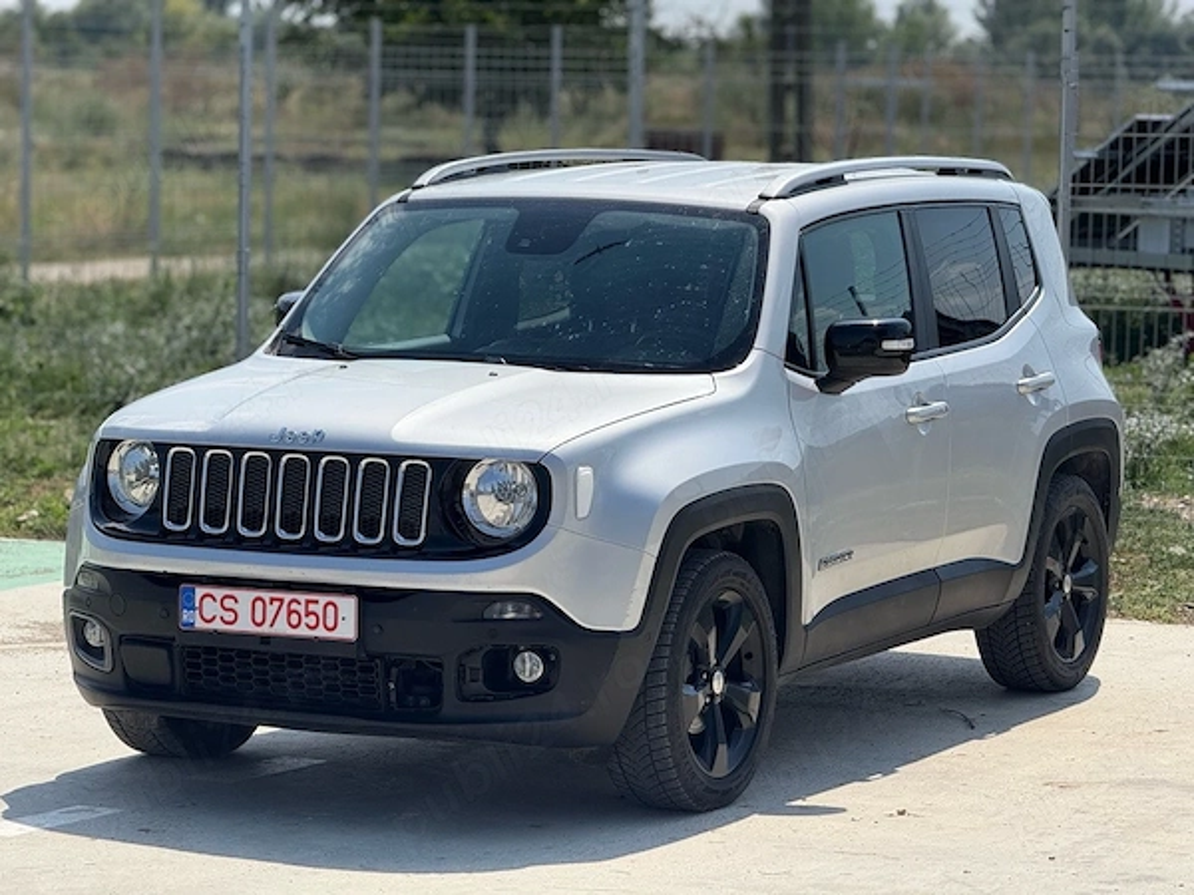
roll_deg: -1.1
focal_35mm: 120
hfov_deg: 16.4
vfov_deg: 12.3
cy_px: 448
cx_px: 597
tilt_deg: -4.9
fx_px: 4139
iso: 64
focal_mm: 15.66
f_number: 2.8
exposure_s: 1/2212
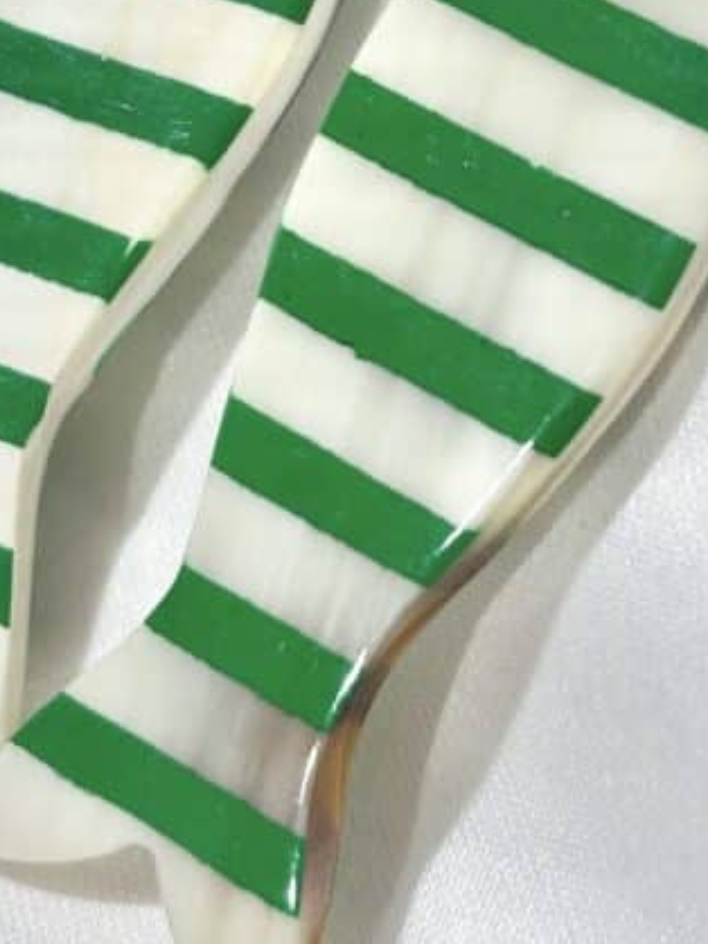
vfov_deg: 15.3
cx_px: 354
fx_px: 3465
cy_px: 79
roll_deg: +10.7
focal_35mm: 127
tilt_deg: -44.4
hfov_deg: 11.7
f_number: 1.6
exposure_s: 1/305
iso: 32
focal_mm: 5.96
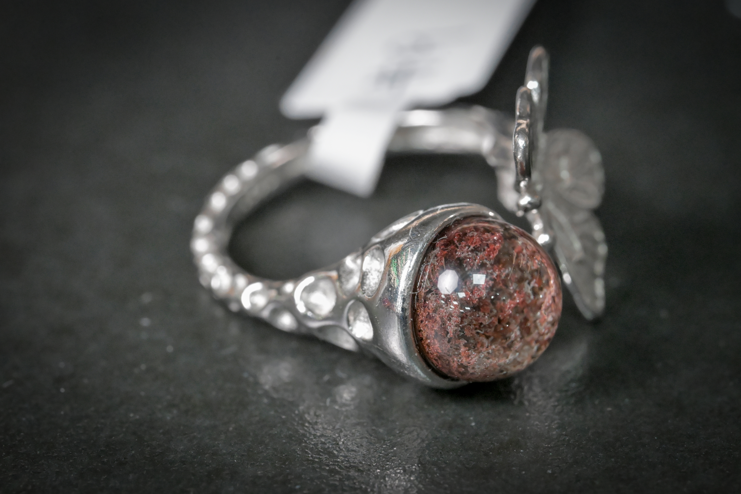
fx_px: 2161
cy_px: 247
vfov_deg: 13.0
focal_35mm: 105
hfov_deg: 19.5
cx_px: 370
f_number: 16
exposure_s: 1/125
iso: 12800
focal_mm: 105
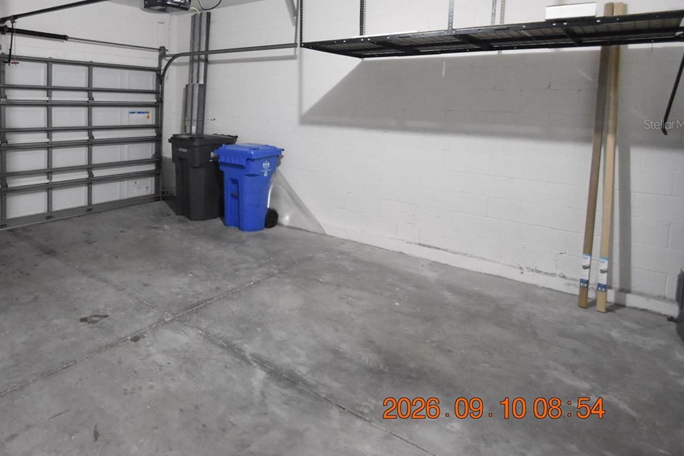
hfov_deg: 74.7
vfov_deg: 55.0
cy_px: 124
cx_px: 198
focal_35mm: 22
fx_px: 418
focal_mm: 10
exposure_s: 1/60
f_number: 3.5
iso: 5000
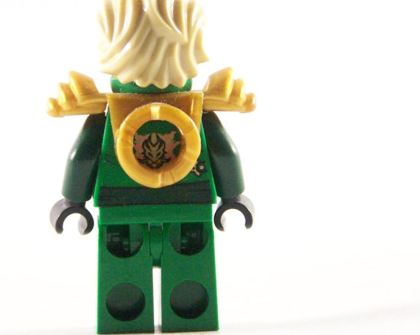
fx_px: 1964
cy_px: 148
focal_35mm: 158
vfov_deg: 9.8
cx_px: 158
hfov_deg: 12.2
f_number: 3.2
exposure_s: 1/60
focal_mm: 17.5
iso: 400
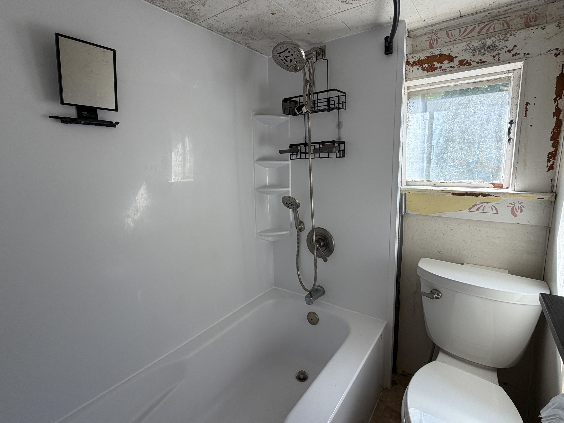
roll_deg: +0.1
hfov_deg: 90.9
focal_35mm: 17
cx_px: 298
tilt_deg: -8.4
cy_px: 202
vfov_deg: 74.7
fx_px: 277
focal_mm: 2.22
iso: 125
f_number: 2.2
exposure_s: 1/121
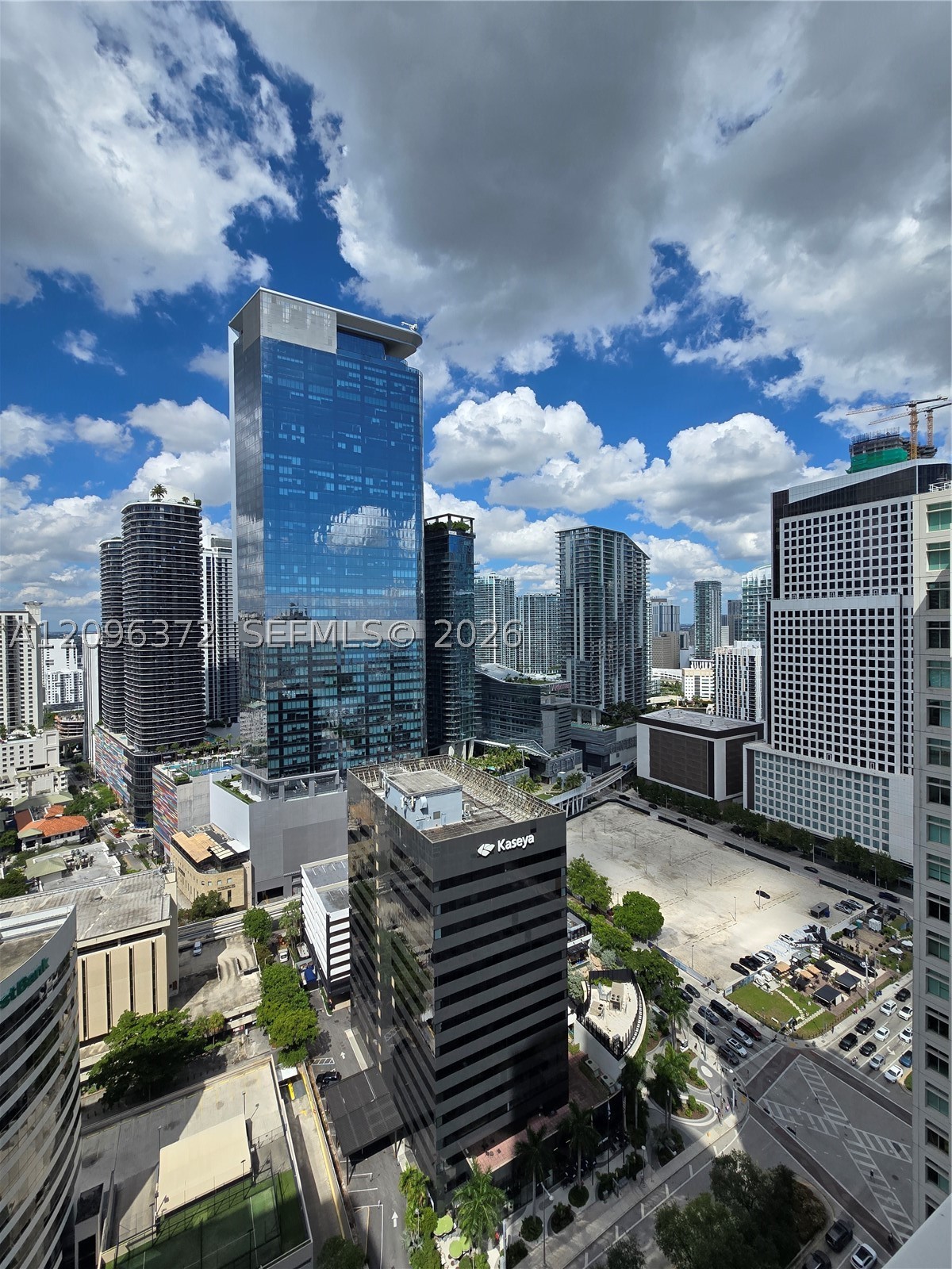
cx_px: 476
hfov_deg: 89.9
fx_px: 477
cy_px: 634
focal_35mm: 13
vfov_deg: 106.2
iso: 50
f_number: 2.2
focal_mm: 2.2
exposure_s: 1/3446
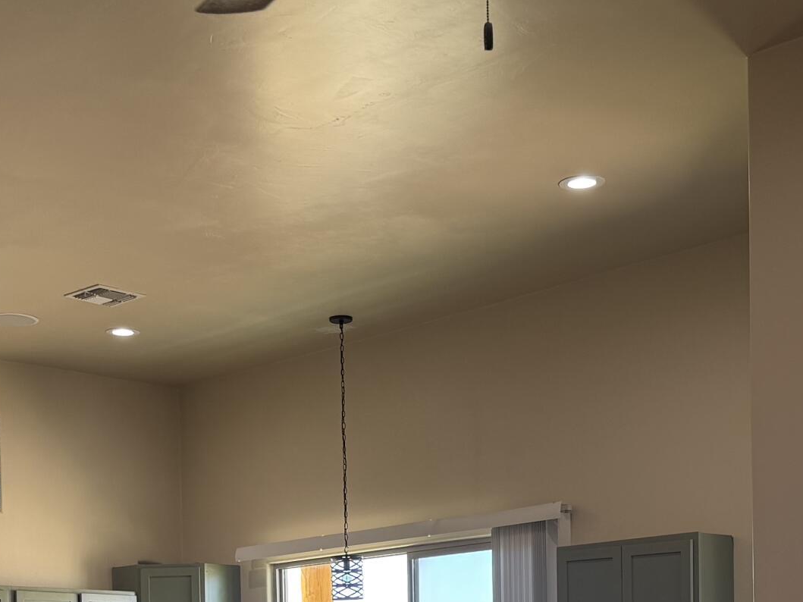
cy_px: 719
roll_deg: +1.1
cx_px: 362
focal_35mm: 68
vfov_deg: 20.3
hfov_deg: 28.5
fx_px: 1577
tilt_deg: -0.8
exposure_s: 1/123
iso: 64
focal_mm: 6.76
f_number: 1.78
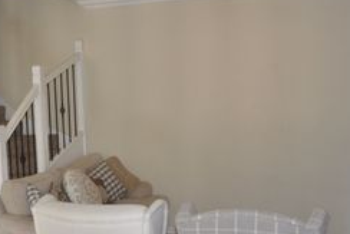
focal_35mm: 52
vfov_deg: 25.8
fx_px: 506
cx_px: 156
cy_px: 162
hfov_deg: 38.1
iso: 200
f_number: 3.5
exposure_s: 1/30
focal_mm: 18
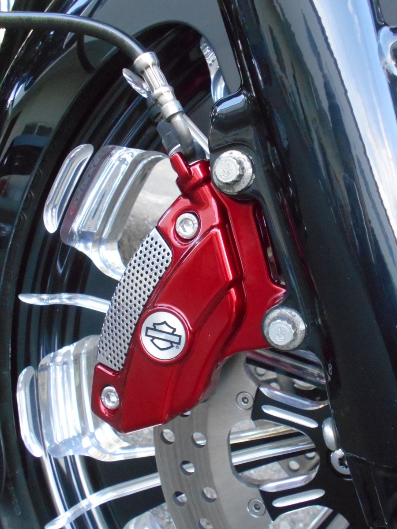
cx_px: 198
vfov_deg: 54.0
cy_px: 264
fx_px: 520
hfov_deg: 41.8
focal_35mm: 34
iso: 800
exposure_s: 1/250
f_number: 3.6
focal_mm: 5.8
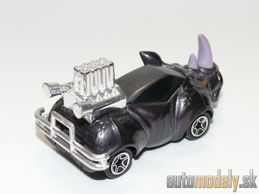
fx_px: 651
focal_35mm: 87
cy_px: 97
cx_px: 130
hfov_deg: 22.5
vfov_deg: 17.0
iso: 100
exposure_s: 1/30
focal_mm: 12.3
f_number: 4
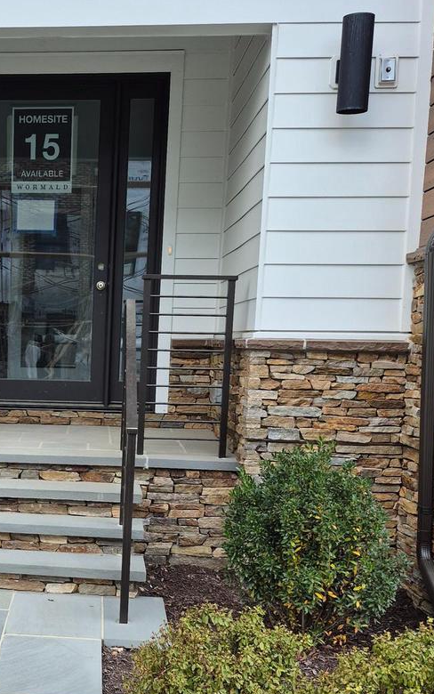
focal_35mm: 48
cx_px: 1
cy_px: 432
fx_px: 908
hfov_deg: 25.6
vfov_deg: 41.5
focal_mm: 5.4
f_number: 1.8
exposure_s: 1/358
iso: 25
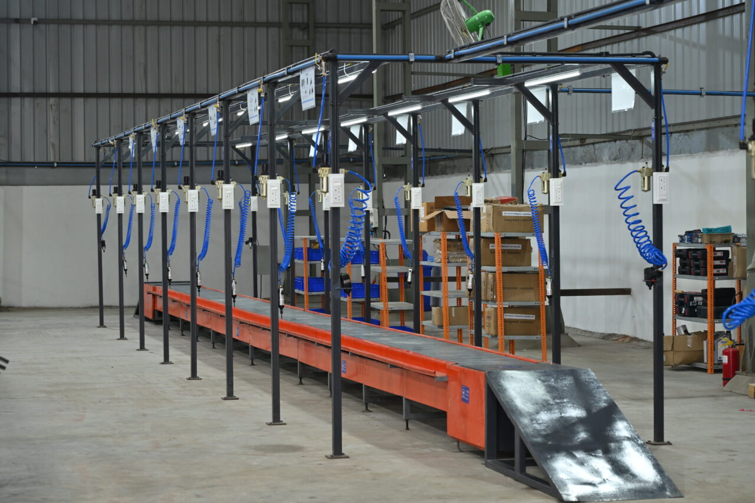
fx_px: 1761
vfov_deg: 16.3
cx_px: 378
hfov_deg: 24.2
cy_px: 252
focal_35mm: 84
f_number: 5.6
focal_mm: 84
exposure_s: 1/125
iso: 800
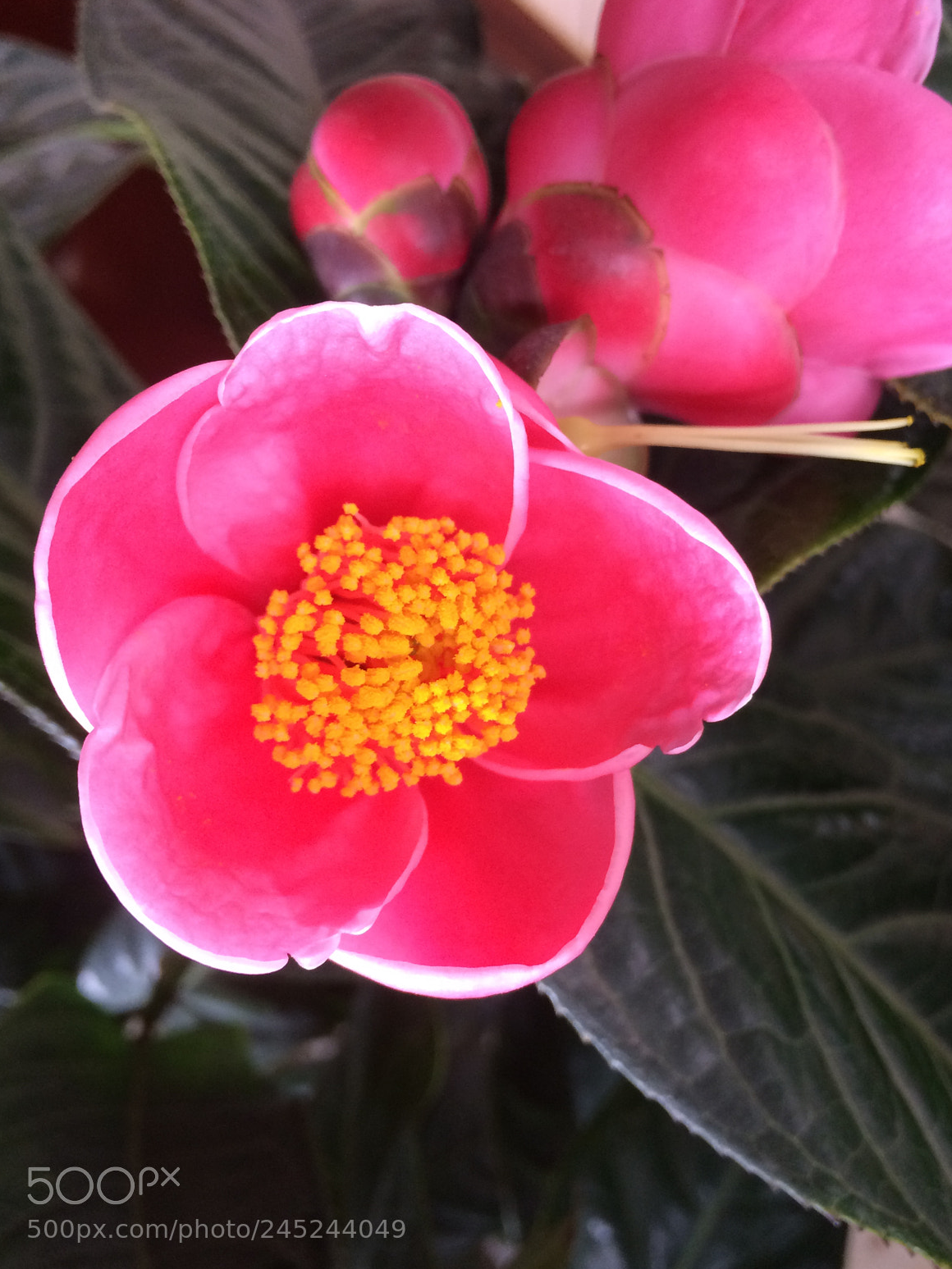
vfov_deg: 60.0
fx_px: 1100
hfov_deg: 46.8
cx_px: 469
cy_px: 637
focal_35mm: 30
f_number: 2.2
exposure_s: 1/33
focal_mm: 4.15
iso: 80
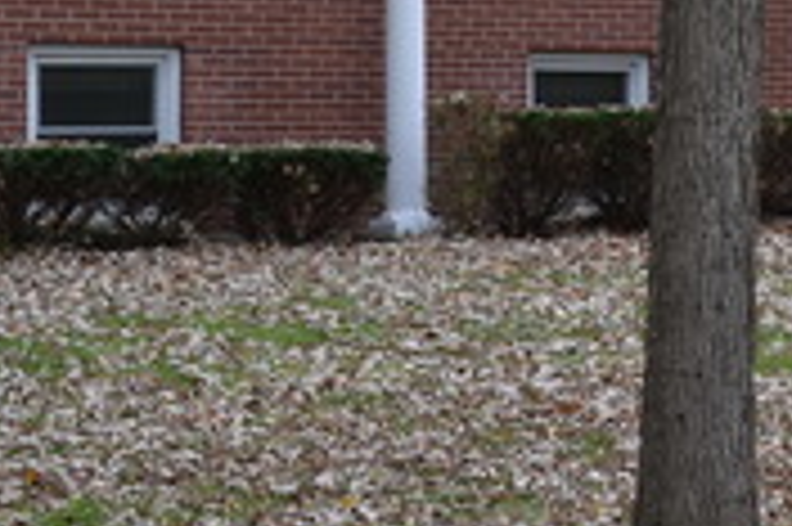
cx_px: 657
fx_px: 2879
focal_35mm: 131
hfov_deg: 15.5
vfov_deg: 10.3
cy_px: -65
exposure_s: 1/125
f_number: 5.6
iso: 200
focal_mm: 24
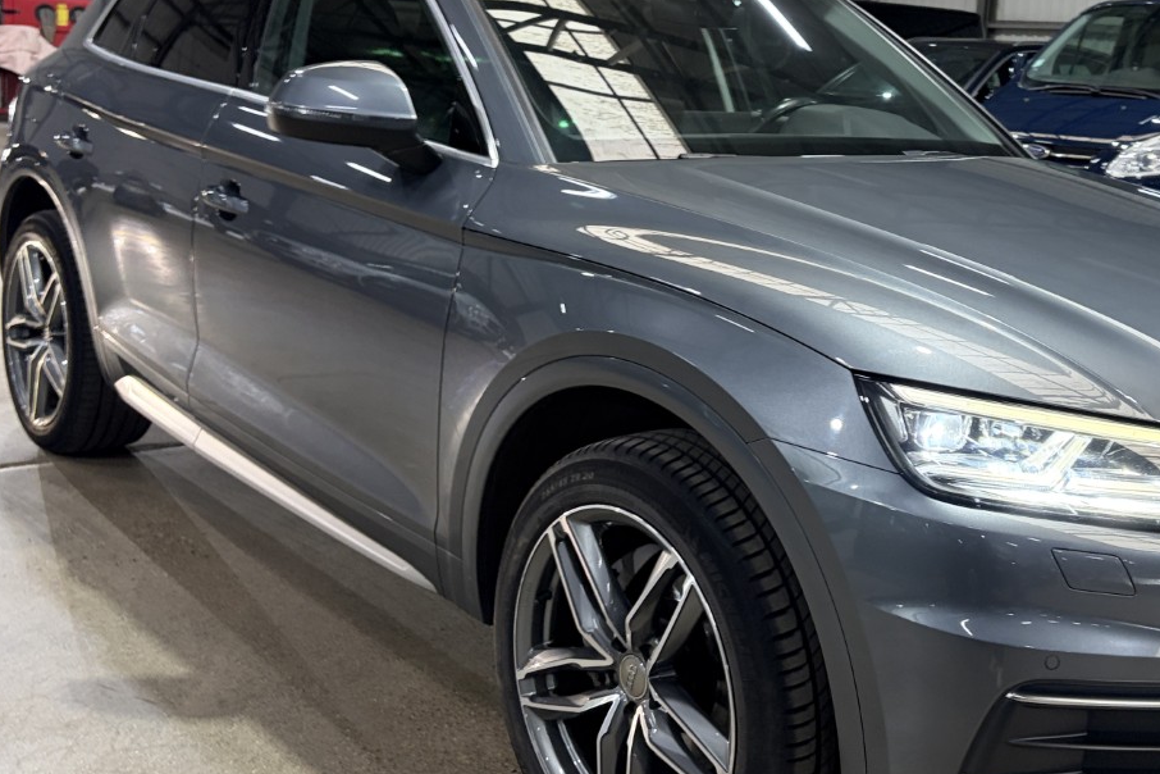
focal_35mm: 43
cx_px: 763
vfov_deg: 31.0
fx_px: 1385
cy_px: 287
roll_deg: -4.1
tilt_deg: -2.6
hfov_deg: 44.8
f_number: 1.6
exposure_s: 1/54
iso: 200
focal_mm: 5.96
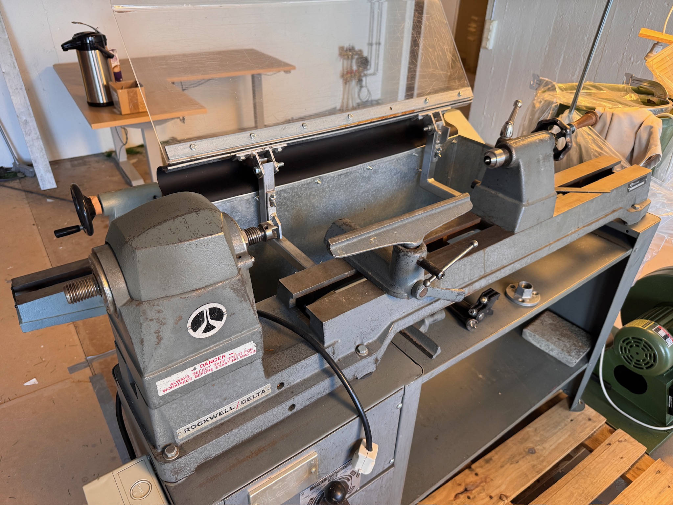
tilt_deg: -31.4
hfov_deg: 71.6
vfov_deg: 56.8
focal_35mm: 24
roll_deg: -2.0
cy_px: 252
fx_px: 467
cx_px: 336
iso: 200
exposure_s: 1/100
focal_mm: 6.76
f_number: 1.78
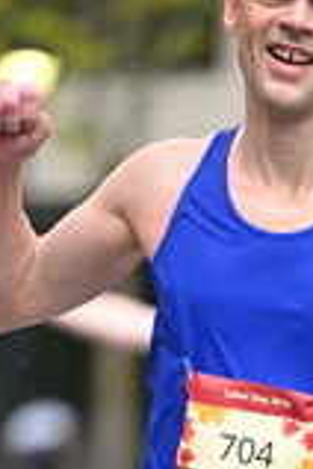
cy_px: 690
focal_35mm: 659
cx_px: 365
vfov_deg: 3.1
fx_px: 8594
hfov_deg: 2.1
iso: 1250
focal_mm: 190
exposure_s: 1/1250
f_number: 2.8
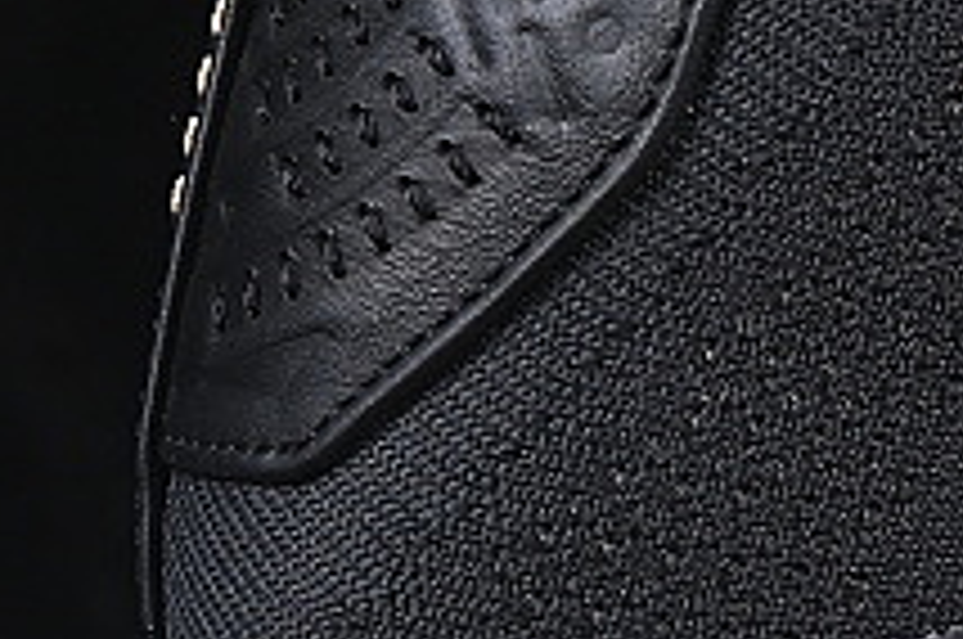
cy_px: -40
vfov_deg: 3.6
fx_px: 10123
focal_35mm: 379
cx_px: 1737
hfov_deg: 5.4
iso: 160
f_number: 6.3
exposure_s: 1/60
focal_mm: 50
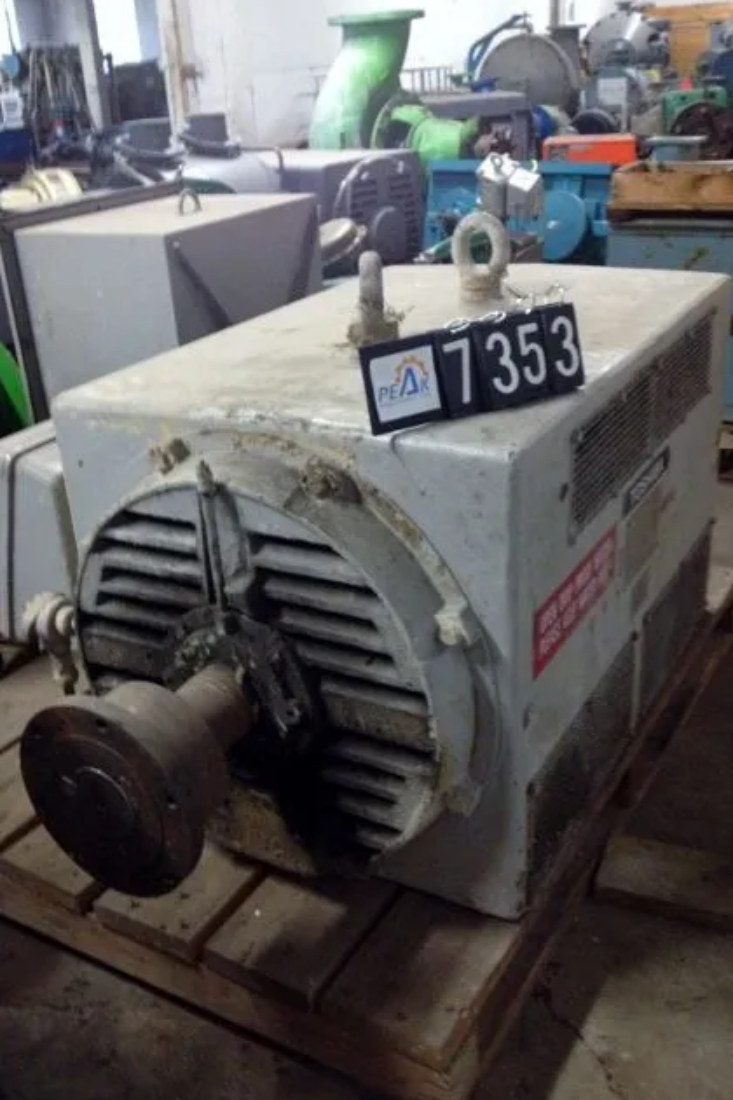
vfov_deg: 51.9
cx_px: 335
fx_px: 1130
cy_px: 552
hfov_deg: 35.9
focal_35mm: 37
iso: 400
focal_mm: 4.28
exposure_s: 1/15
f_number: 2.4
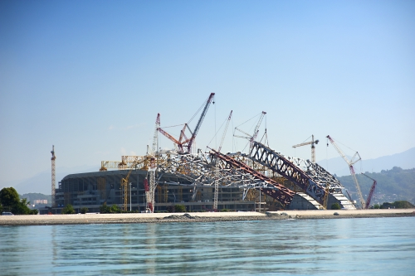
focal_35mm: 85
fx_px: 979
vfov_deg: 16.1
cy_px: 138
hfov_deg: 23.9
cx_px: 208
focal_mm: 85
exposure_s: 1/6400
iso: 200
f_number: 3.5
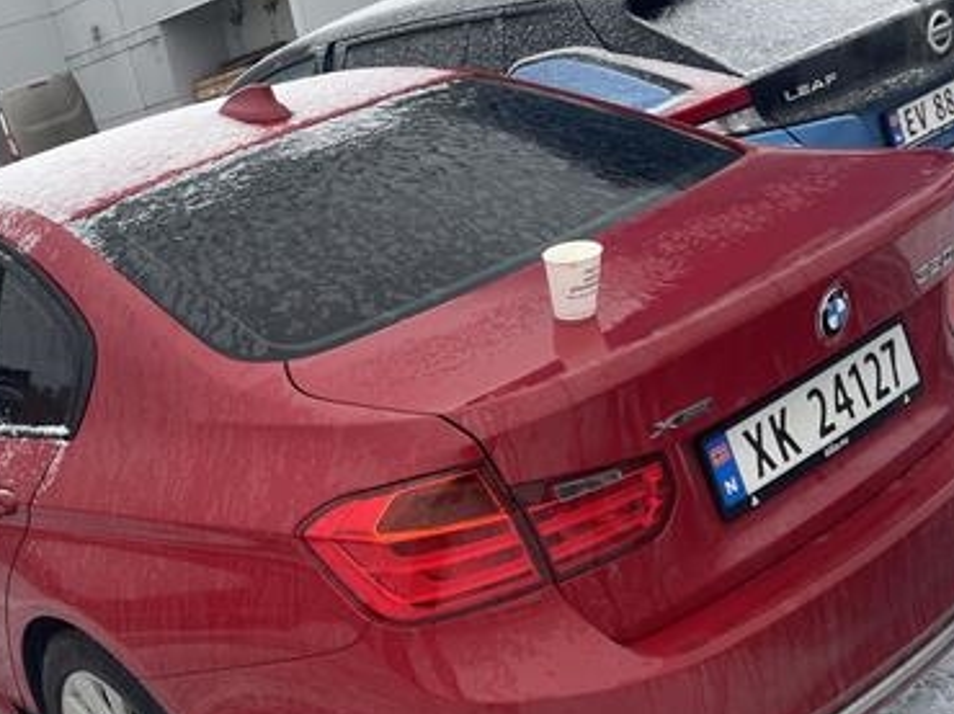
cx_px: 209
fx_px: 1239
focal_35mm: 45
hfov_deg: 40.6
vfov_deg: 31.2
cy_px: 583
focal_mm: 4.2
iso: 32
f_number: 1.6
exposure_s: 1/432
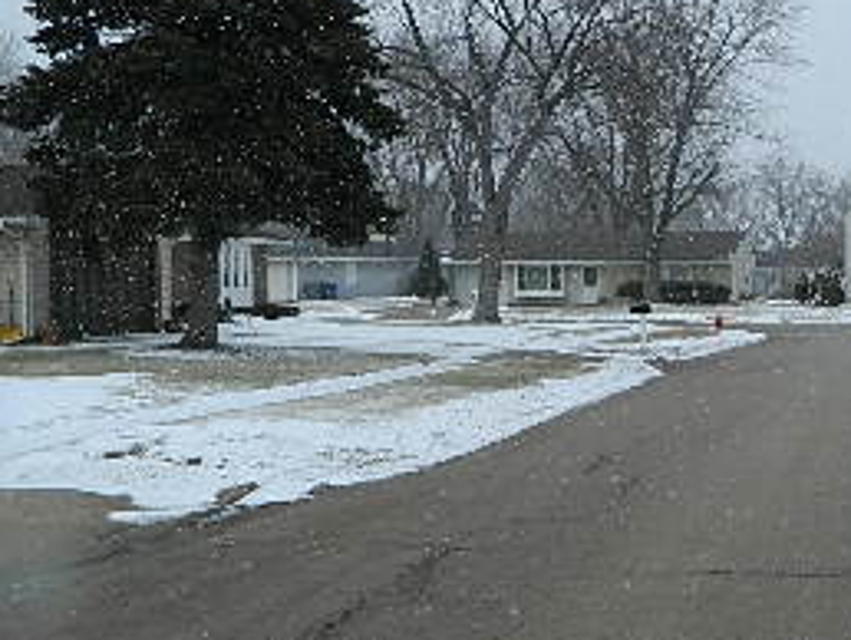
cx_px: 894
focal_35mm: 62
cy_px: 346
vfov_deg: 23.7
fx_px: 1526
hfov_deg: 28.8
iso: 80
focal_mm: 4.5
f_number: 3.1
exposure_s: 1/800
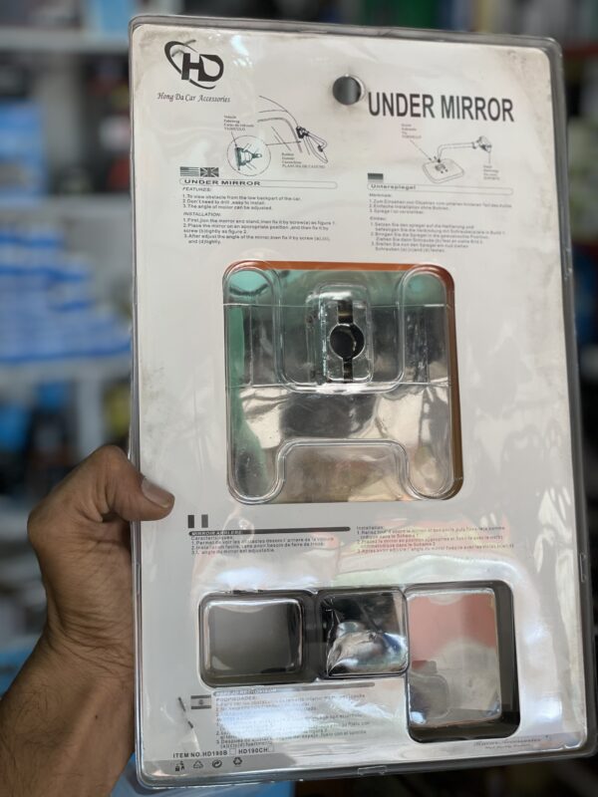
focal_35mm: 52
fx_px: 1198
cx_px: 299
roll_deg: +0.4
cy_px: 398
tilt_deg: -12.0
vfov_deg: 36.8
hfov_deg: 28.0
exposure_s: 1/100
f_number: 2
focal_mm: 6
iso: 40
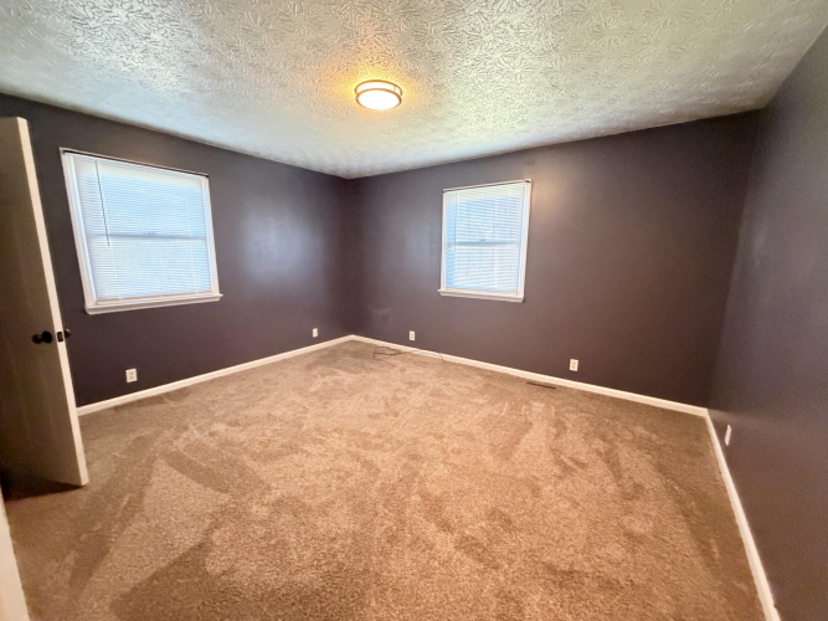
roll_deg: +0.3
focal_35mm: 14
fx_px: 335
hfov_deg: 102.1
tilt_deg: -10.6
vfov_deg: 85.7
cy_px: 310
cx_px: 414
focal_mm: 2.22
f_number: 2.2
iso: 1000
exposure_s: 1/60
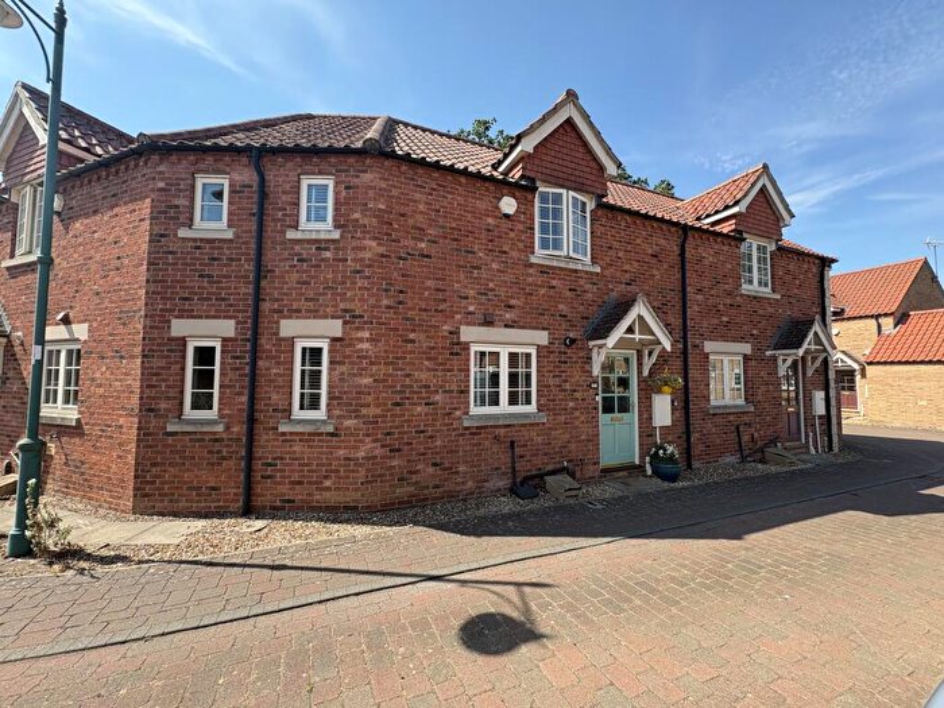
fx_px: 382
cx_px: 472
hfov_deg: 102.1
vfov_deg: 85.7
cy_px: 354
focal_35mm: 14
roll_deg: +0.5
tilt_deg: +3.3
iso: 40
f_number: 2.2
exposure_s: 1/416
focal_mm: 2.22
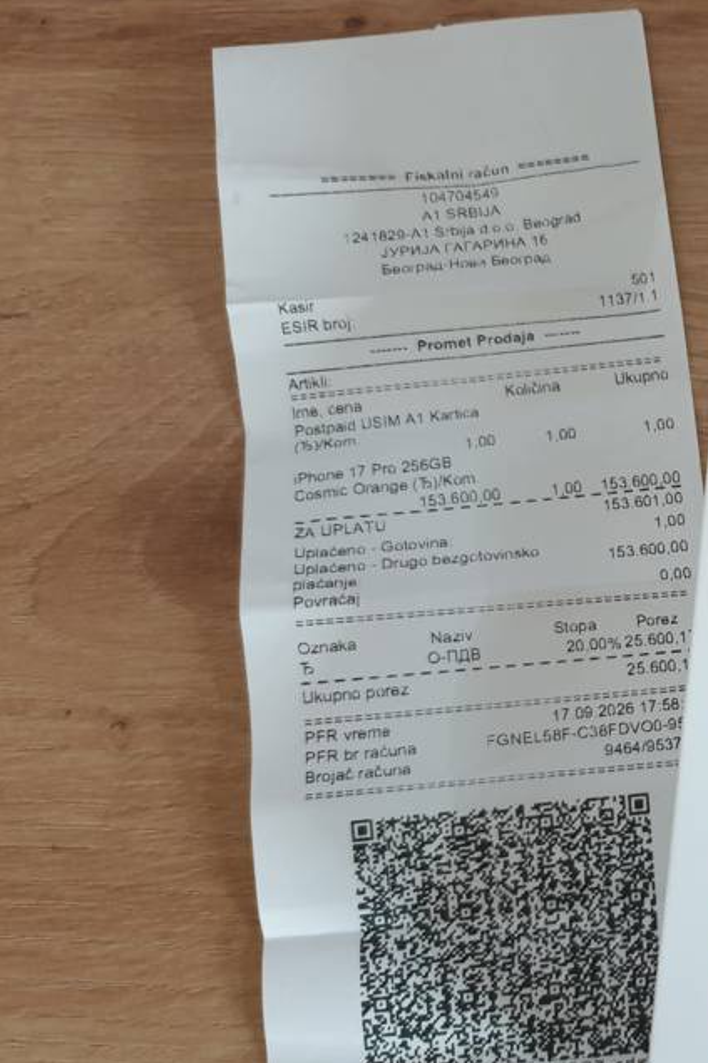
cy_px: 611
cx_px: 782
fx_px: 1358
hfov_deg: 26.8
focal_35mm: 46
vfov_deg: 42.6
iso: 320
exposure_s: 1/14
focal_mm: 4.3
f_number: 1.5
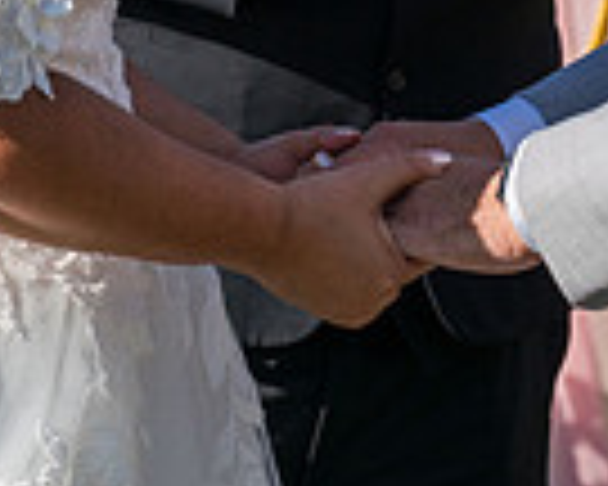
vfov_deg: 4.4
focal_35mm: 347
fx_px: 6244
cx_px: 342
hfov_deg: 5.6
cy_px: -115
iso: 250
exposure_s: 1/1600
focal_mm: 86
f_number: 5
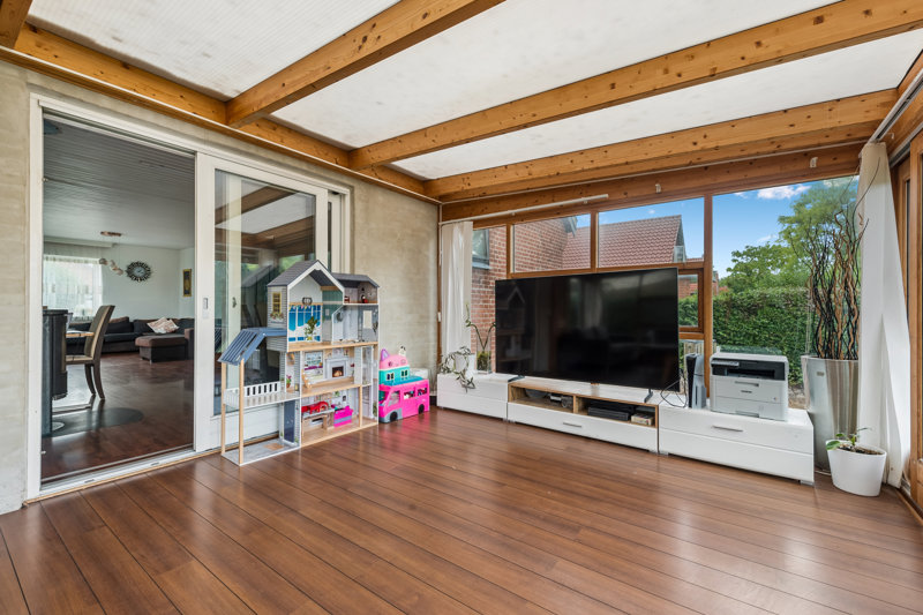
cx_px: 462
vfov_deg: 77.3
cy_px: 308
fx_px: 384
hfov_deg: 100.4
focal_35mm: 15
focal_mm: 15
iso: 320
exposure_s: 1/30
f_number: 10
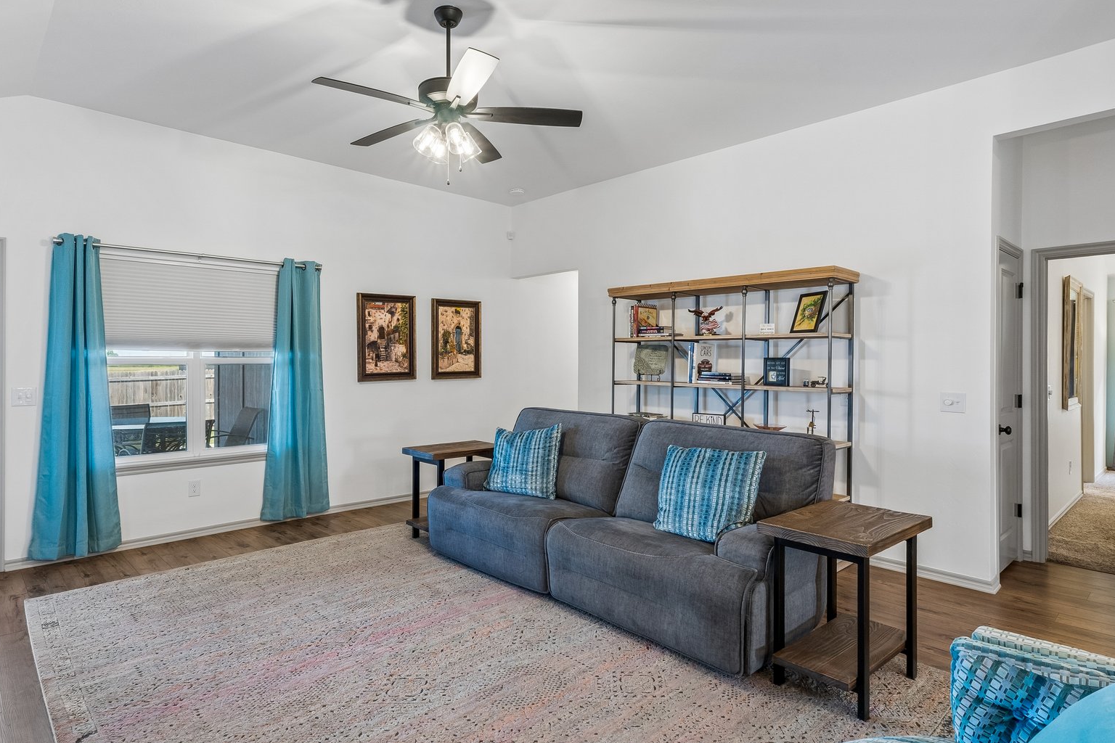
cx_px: 513
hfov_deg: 83.8
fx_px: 619
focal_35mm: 20
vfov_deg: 61.9
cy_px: 354
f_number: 8
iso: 200
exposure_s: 1/30
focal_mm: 10
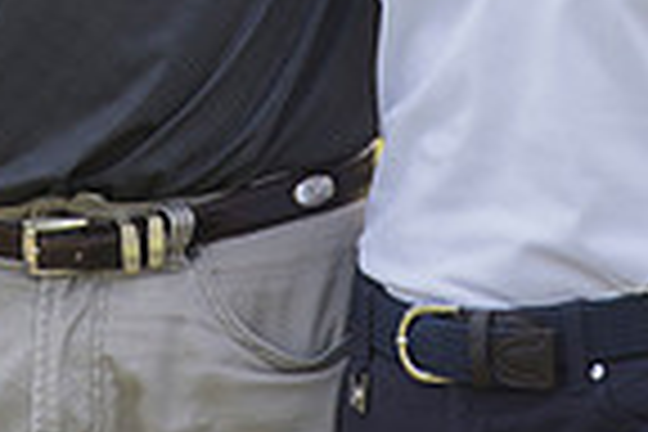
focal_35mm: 1209
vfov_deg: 1.1
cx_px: 122
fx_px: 21760
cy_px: -403
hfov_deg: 1.7
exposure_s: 1/1600
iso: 400
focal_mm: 300
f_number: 4
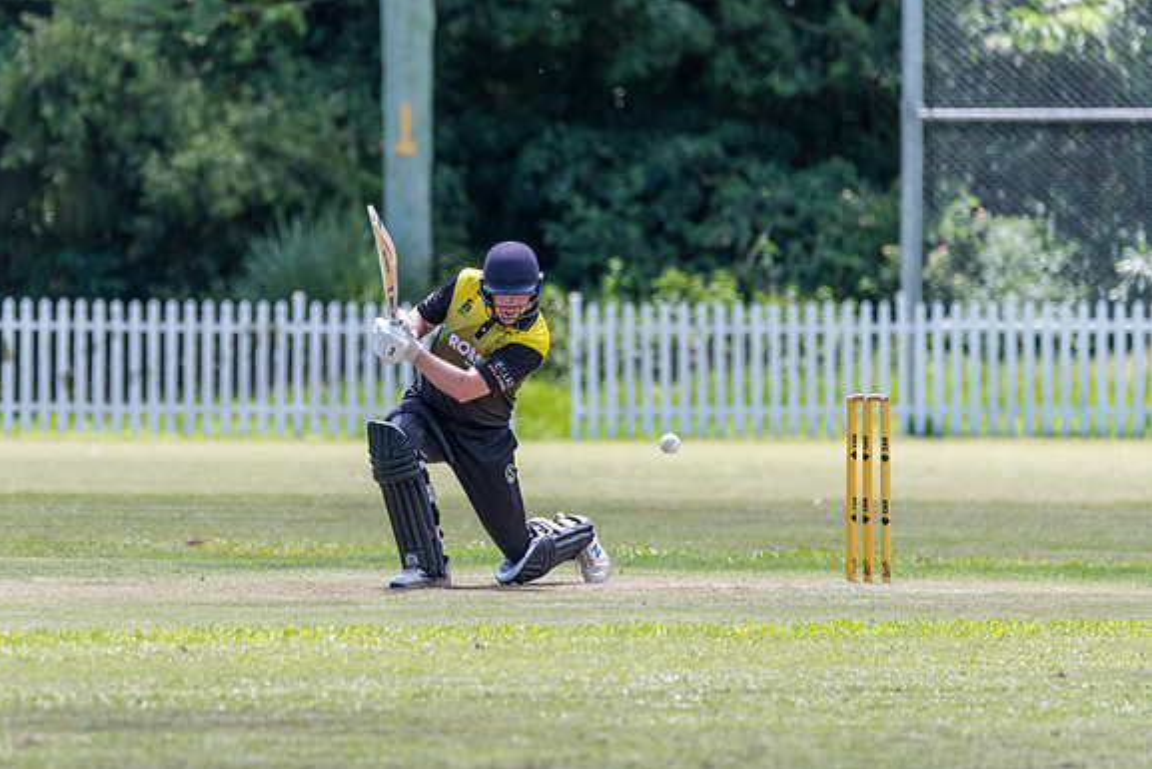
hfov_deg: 3.4
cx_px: 466
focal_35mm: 599
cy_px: 391
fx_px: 19172
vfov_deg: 2.3
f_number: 6.3
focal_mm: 500
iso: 1100
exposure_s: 1/2000
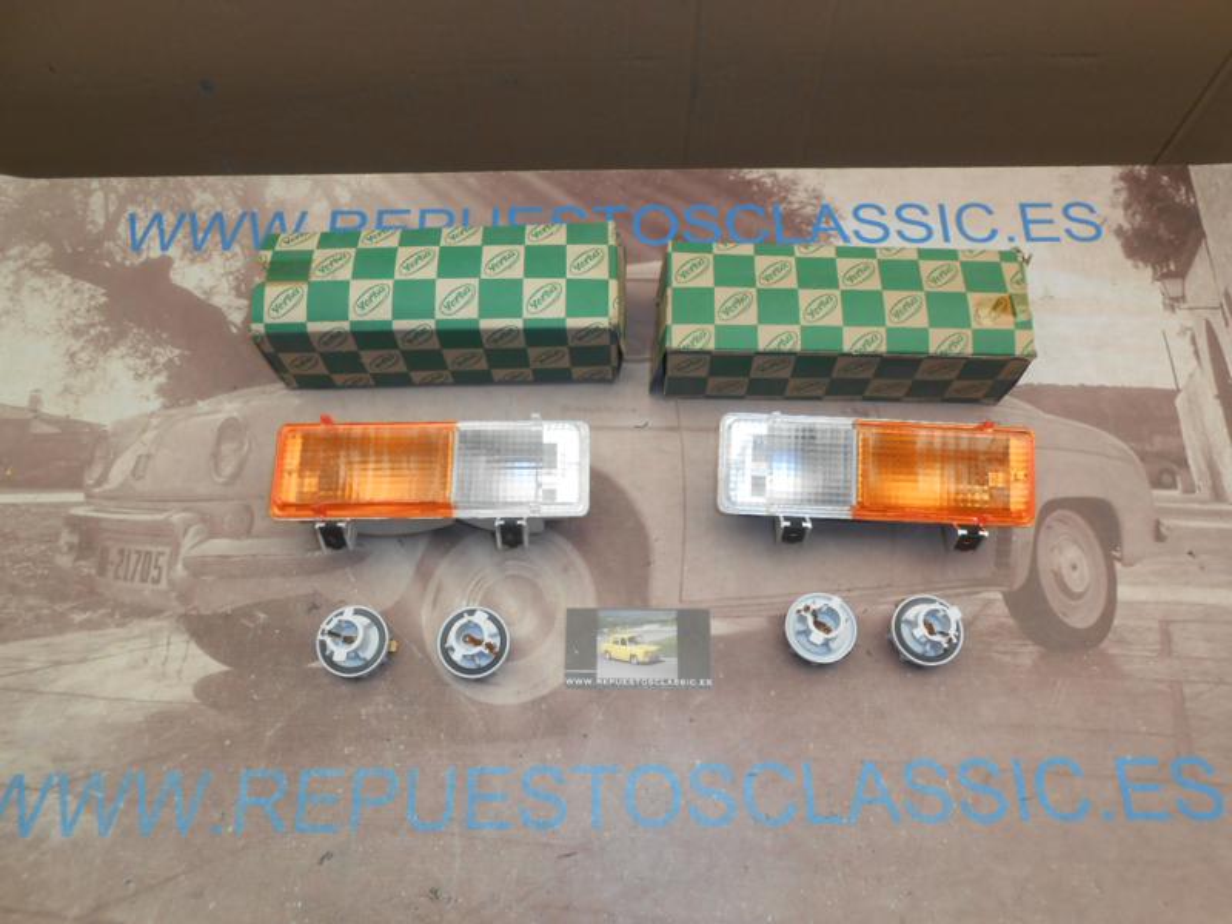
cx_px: 616
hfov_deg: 67.3
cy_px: 462
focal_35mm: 26
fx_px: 925
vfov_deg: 53.1
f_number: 3.5
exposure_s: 1/40
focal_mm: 4.6
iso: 80
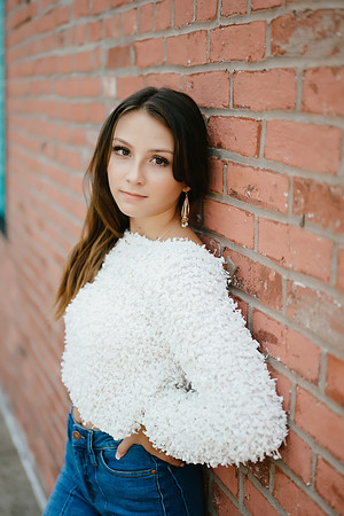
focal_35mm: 50
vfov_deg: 39.6
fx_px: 717
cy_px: 258
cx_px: 172
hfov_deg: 27.0
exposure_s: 1/500
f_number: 1.8
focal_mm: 50
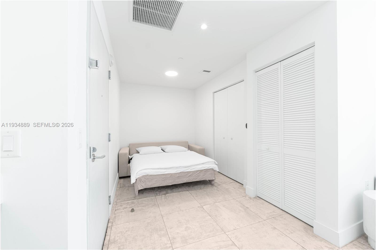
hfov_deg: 104.3
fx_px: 146
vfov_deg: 81.2
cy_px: 125
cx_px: 188
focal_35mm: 14
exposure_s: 1/6
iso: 400
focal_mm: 14
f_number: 11
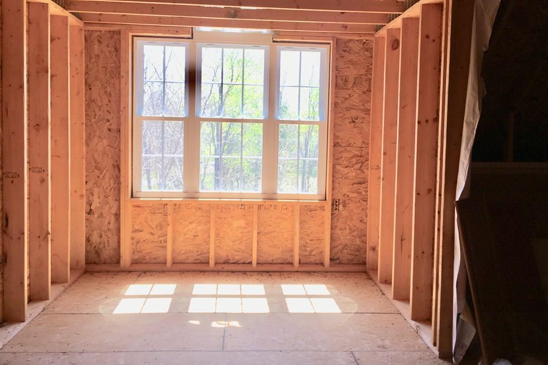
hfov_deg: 60.3
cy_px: 158
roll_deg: -1.2
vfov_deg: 42.2
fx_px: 472
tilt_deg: -4.6
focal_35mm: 31
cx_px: 276
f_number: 2.2
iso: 25
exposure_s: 1/128
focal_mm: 4.15
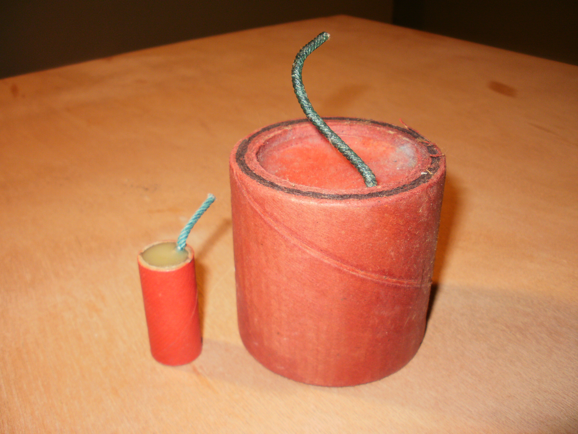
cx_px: 289
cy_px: 217
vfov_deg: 39.7
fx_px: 601
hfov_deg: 51.4
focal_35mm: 36
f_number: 3.5
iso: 100
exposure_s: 1/30
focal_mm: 6.3
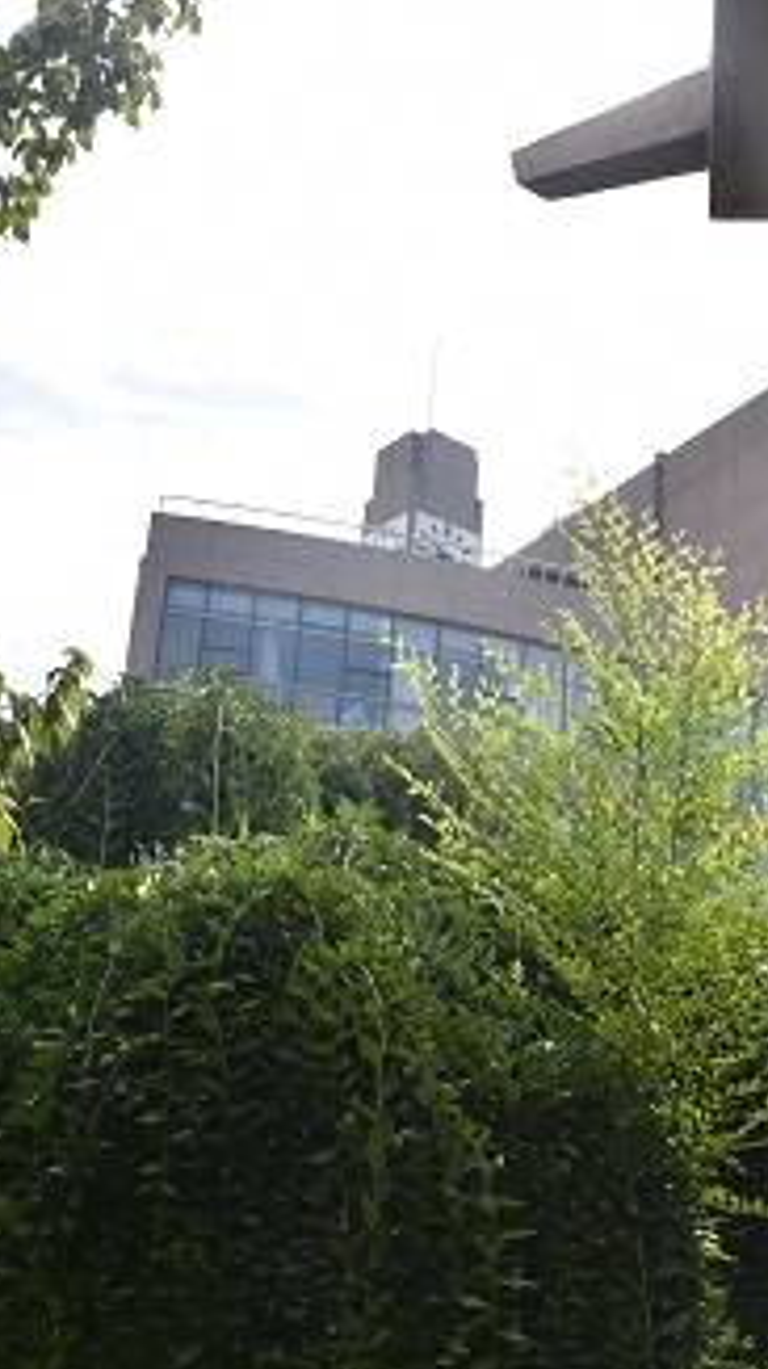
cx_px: 613
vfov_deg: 39.2
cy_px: 691
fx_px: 1922
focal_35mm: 53
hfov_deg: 22.3
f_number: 6.3
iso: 100
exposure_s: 1/250
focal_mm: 22
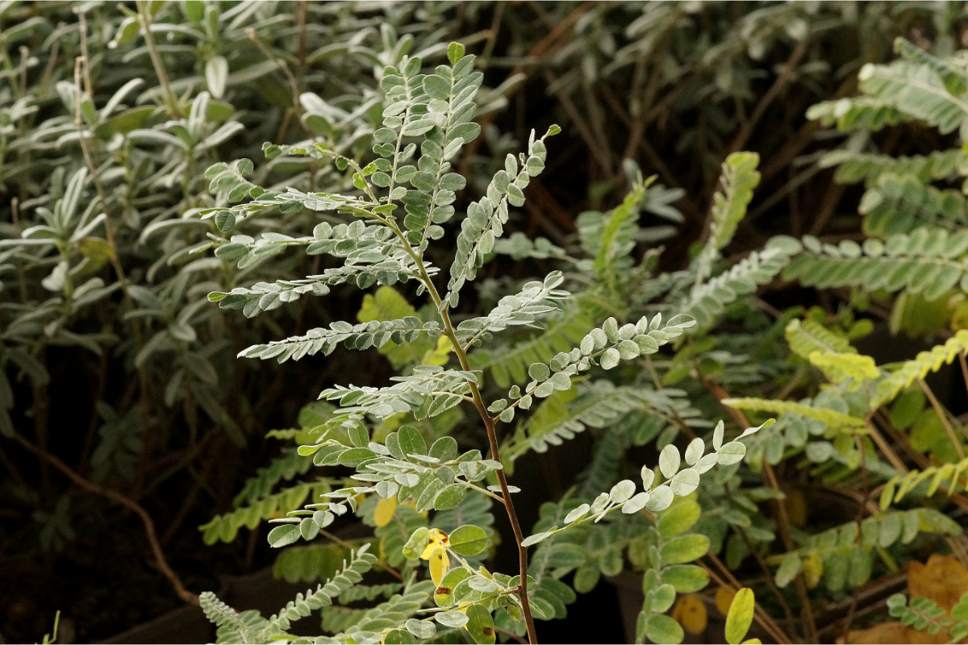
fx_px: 4033
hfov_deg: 13.7
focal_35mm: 150
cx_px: 484
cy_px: 322
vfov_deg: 9.1
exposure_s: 1/160
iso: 2000
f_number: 11
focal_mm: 100
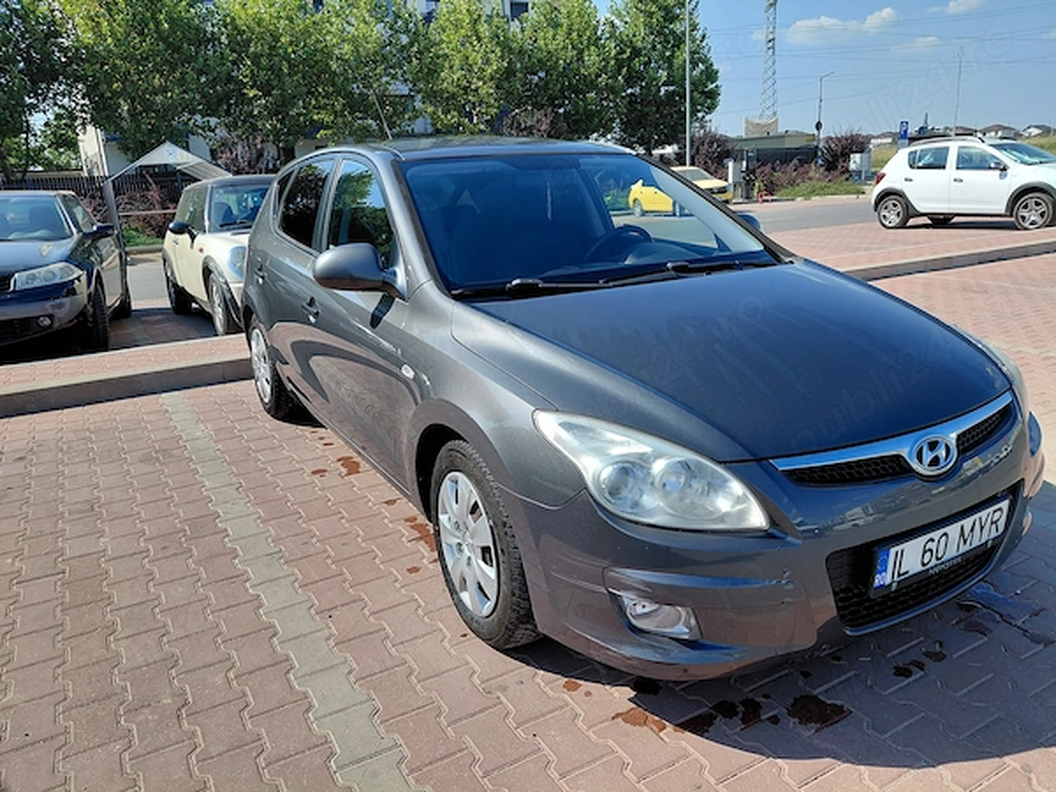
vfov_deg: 54.9
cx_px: 528
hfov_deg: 69.4
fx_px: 763
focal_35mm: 25
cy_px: 396
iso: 50
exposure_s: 1/1762
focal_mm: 4.69
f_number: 1.8
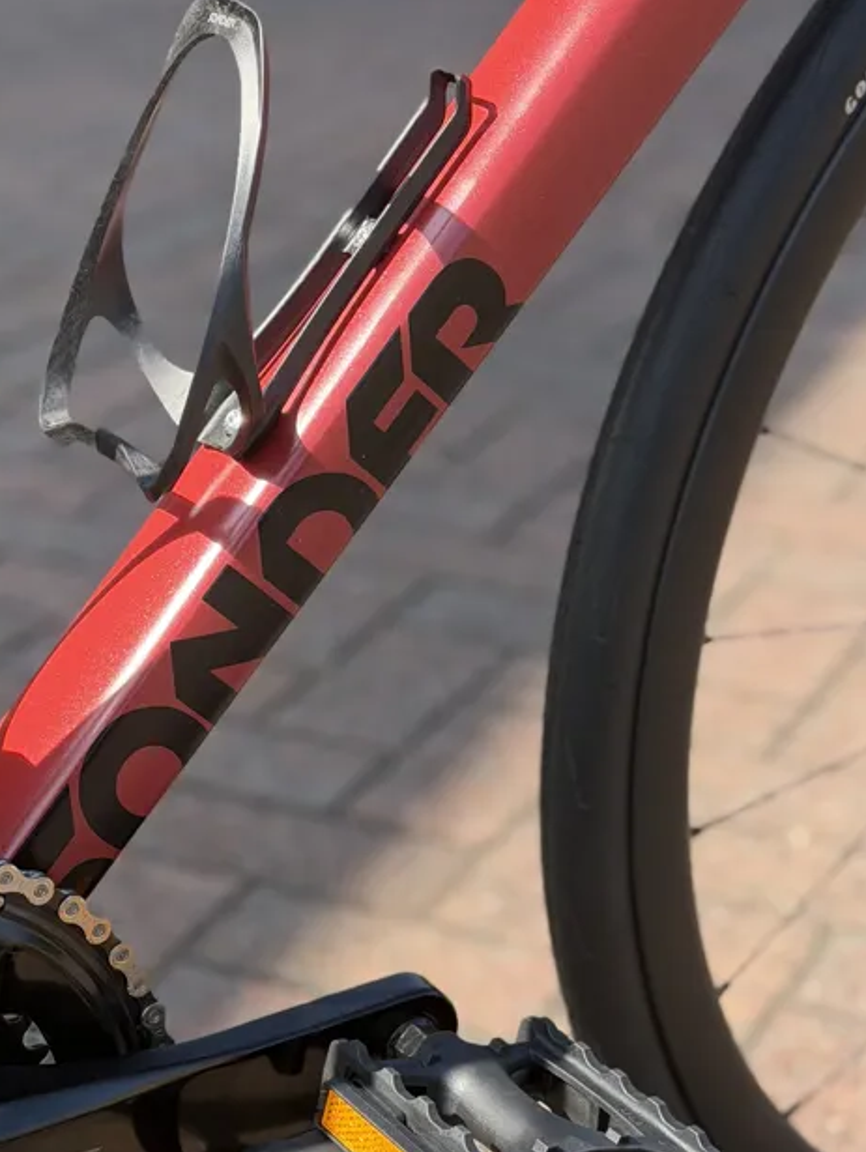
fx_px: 2765
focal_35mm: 83
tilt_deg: -22.9
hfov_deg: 17.6
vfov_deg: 23.5
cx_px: 159
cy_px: 726
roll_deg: -1.1
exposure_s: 1/1285
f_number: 1.78
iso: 80
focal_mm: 6.76
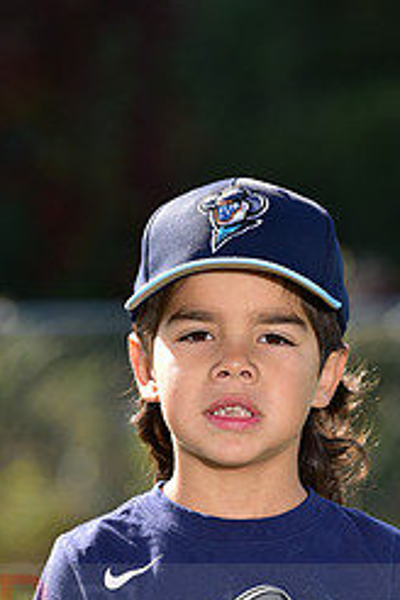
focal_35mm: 471
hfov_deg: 2.9
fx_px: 7849
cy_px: 598
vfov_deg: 4.4
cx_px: 248
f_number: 5.6
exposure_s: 1/200
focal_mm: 200
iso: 80
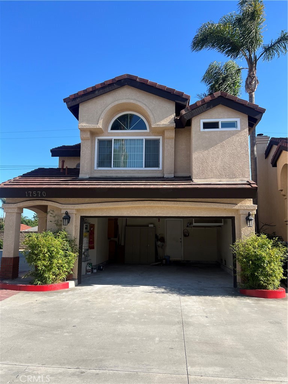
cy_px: 192
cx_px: 144
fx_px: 288
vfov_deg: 67.3
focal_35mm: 26
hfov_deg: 53.1
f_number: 1.5
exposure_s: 1/2252
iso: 50
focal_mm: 5.7
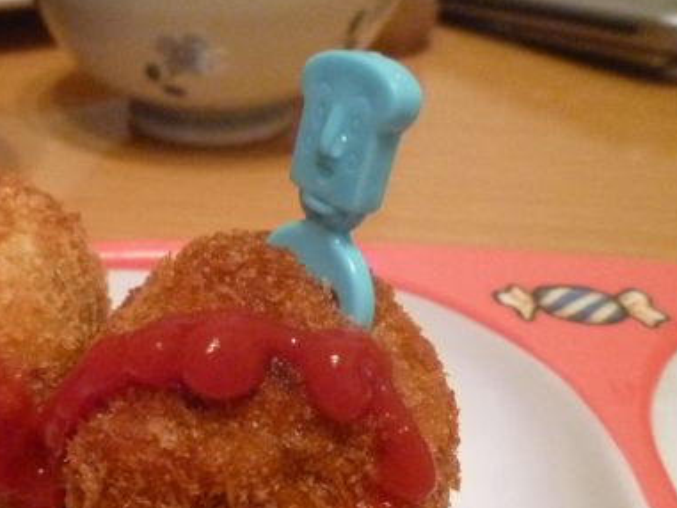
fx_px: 822
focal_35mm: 42
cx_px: 135
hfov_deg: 42.7
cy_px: 407
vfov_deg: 33.4
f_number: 2.8
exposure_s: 1/15
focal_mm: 4.5
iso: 640
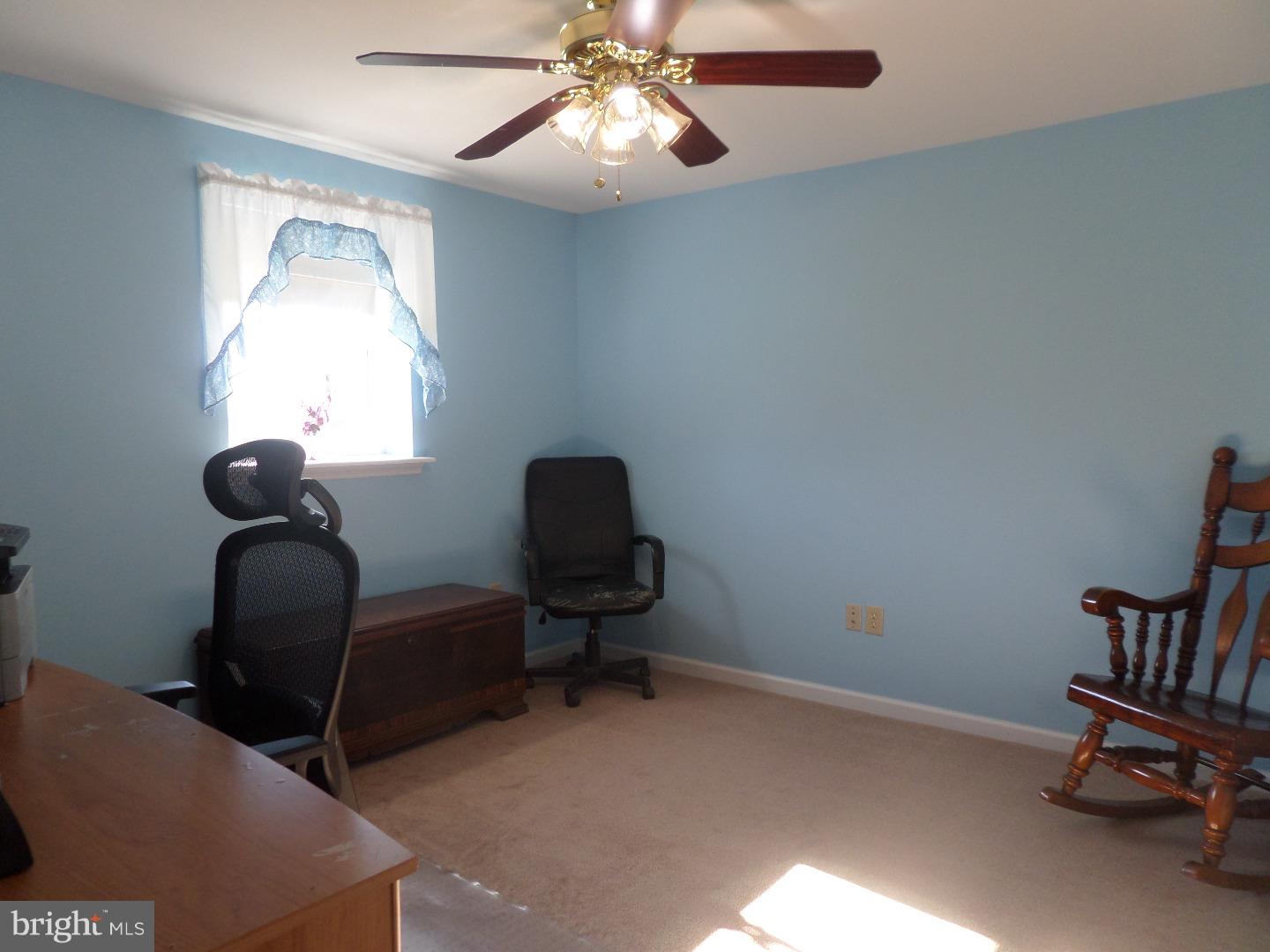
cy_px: 476
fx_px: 881
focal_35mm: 24
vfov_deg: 56.8
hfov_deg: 71.6
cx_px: 635
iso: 120
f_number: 3.1
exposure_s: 1/30
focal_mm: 4.3
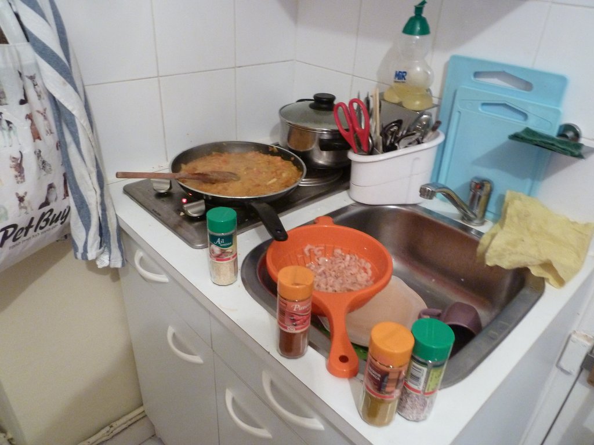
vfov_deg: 54.9
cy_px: 222
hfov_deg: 69.4
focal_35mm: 25
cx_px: 297
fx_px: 429
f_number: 3.3
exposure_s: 1/5
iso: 400
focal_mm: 4.1
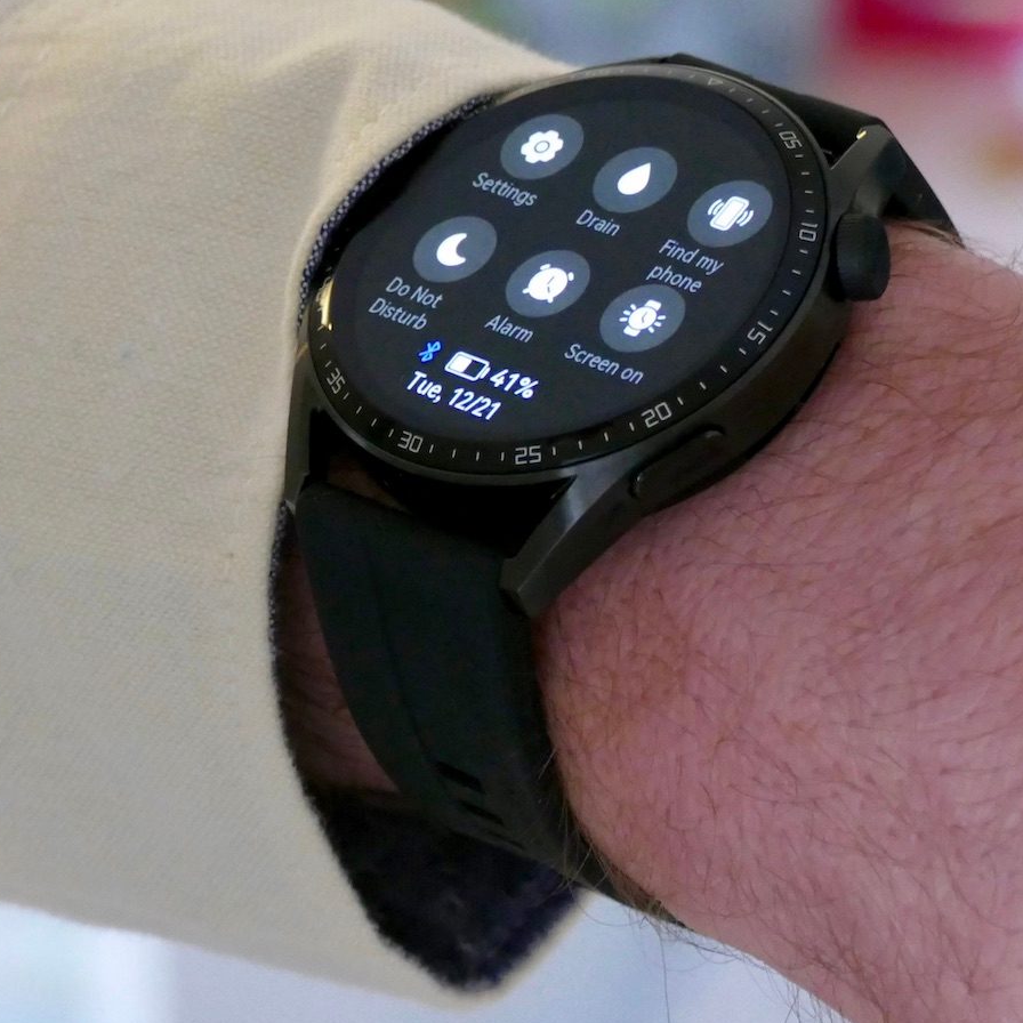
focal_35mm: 239
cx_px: 504
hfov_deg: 7.3
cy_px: 355
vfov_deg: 7.3
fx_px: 7991
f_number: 4.5
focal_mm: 45.89
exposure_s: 1/20
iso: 1600
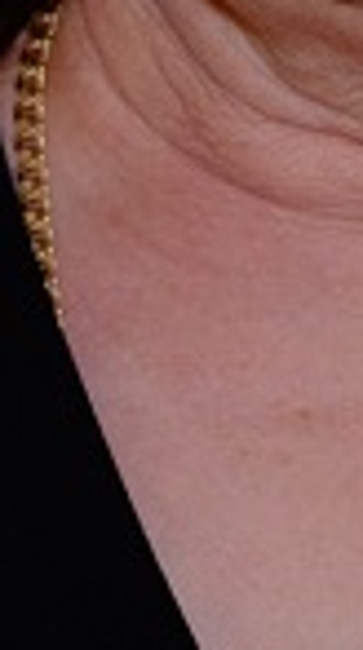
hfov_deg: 2.5
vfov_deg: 4.5
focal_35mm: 480
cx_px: 525
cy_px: 0
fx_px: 8266
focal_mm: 56
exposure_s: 1/400
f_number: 1.4
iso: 800
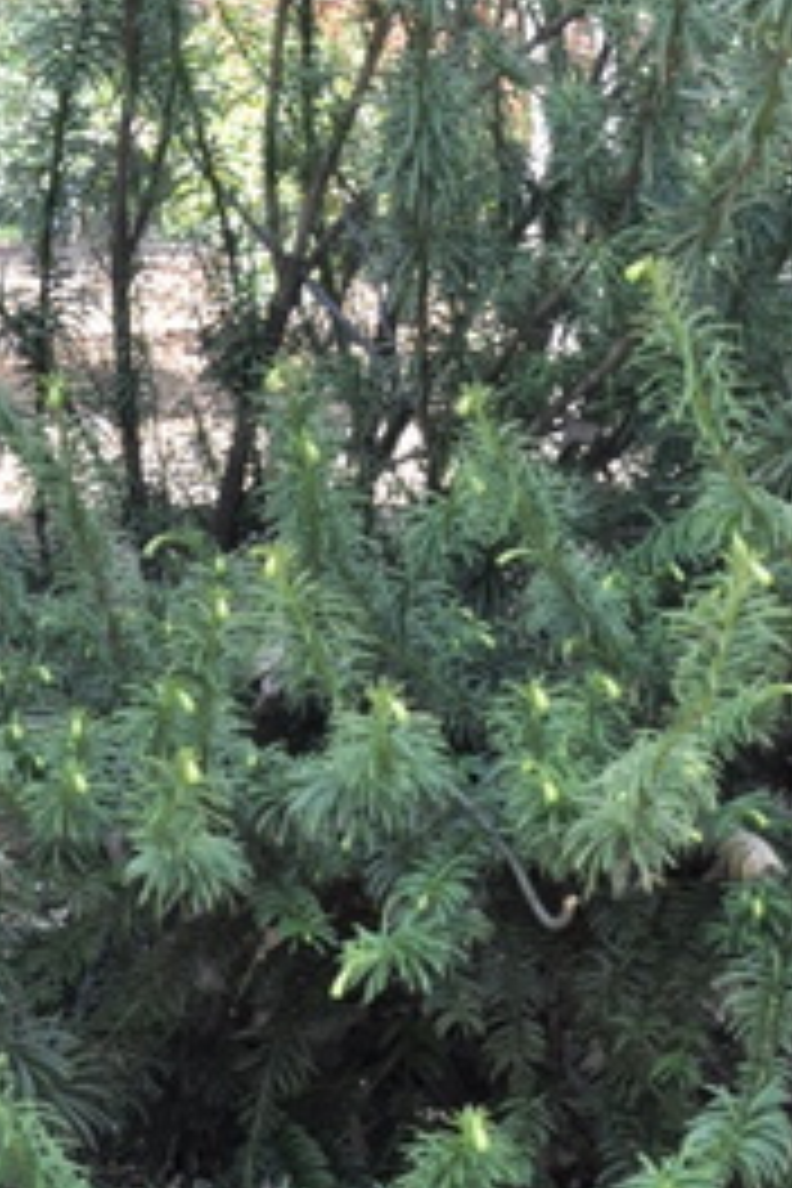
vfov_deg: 17.0
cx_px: 693
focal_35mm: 118
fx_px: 3894
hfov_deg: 11.5
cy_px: 14
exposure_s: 1/40
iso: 200
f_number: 6.3
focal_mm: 26
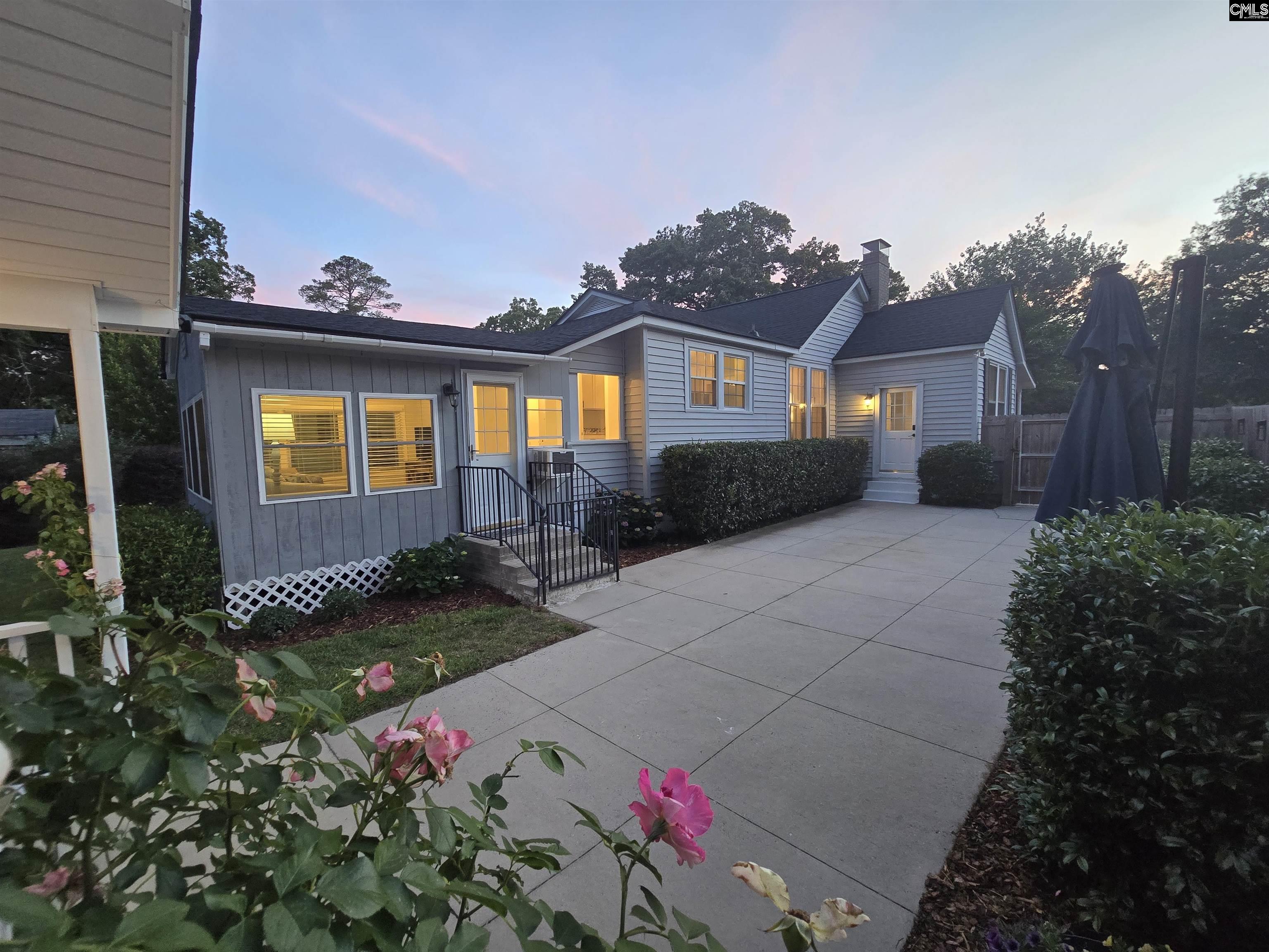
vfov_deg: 89.9
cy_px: 476
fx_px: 477
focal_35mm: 13
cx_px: 634
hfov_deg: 106.2
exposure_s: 1/60
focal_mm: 2.2
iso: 250
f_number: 2.2
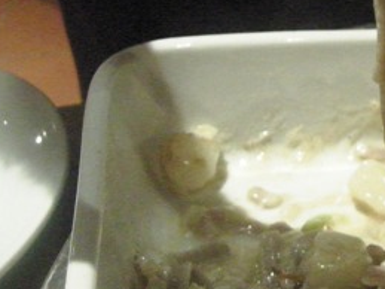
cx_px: 452
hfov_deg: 20.7
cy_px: 110
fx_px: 989
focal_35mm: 89
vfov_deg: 16.6
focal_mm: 7.5
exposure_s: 1/56.8
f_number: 2.7
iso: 1600
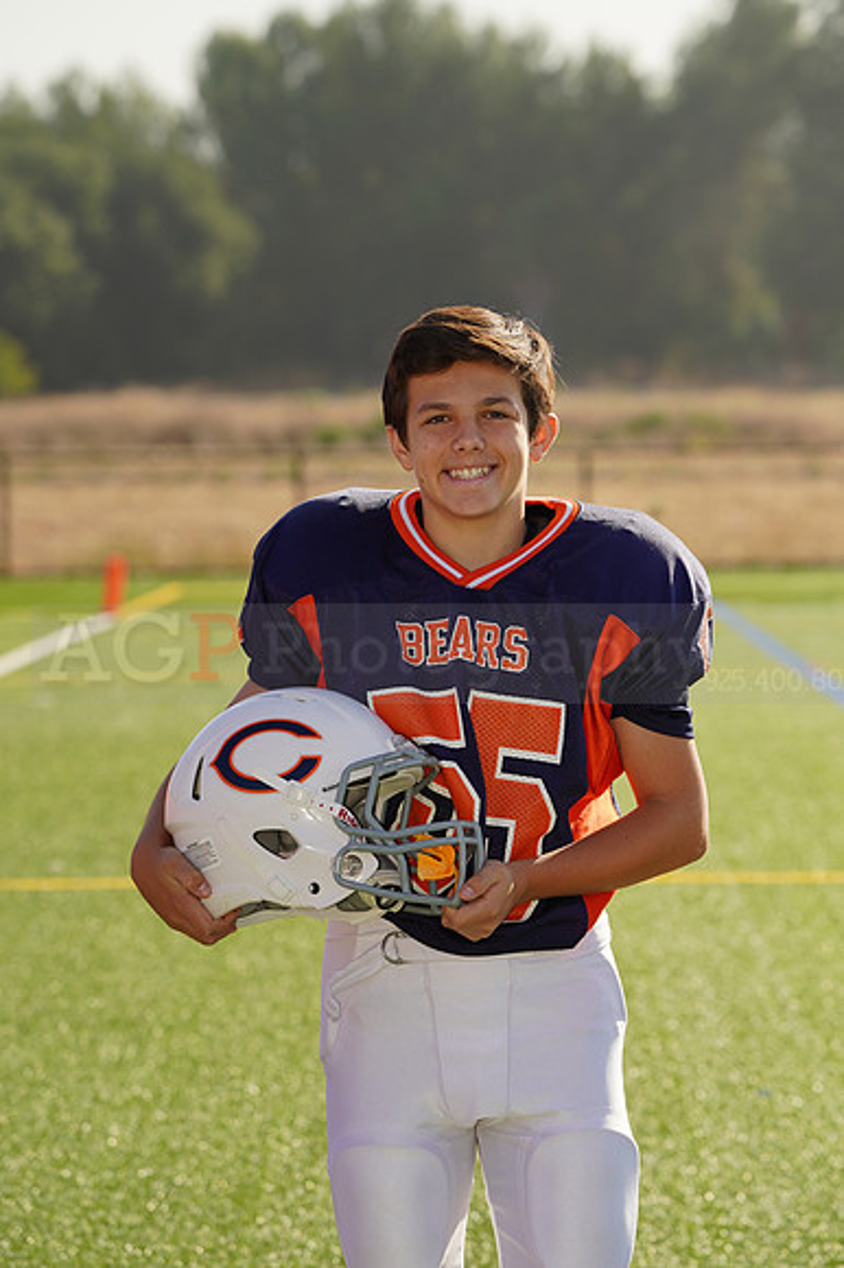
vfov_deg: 9.6
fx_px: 7569
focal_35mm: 215
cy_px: 634
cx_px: 422
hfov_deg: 6.4
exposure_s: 1/250
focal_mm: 215
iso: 100
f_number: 9
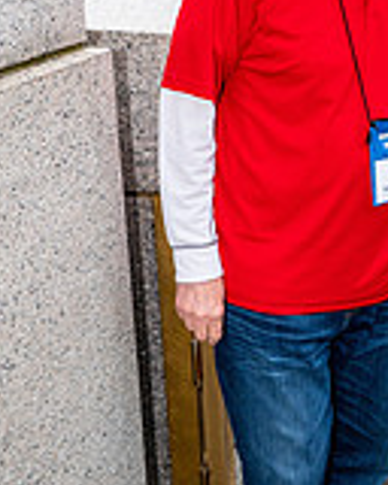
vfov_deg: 25.6
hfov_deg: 20.2
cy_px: 179
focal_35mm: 74
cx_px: 365
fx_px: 1062
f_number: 8
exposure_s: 1/640
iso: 1250
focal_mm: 28
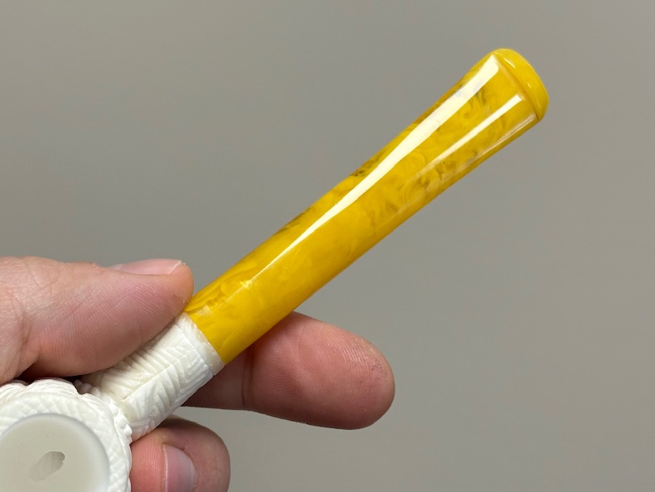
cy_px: 324
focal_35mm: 74
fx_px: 1401
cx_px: 269
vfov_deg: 19.9
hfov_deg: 26.3
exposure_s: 1/121
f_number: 1.78
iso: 80
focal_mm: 6.86
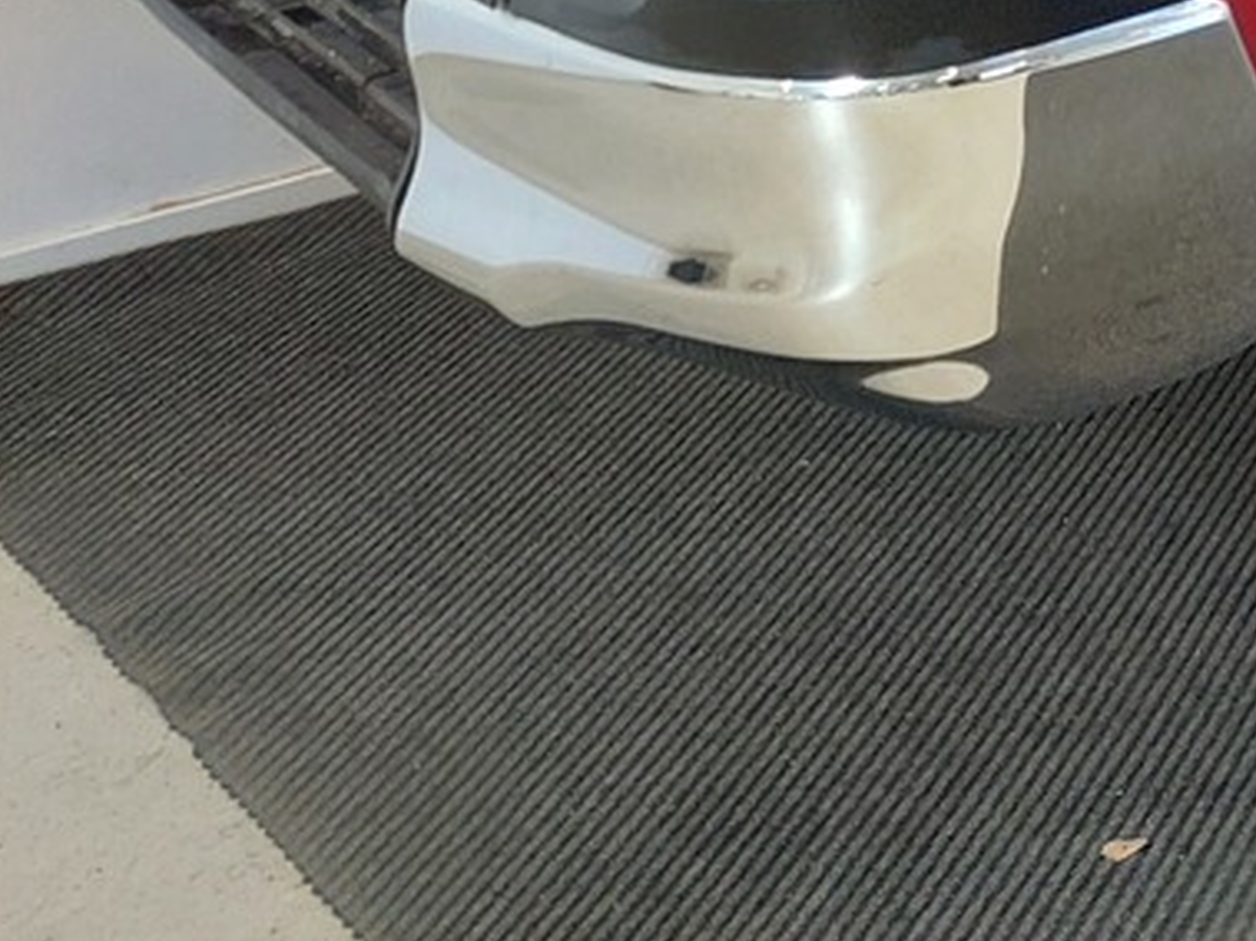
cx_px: 2366
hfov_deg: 16.6
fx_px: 3446
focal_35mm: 95
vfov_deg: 13.7
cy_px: -822
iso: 100
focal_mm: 5.23
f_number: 1.8
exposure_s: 1/50
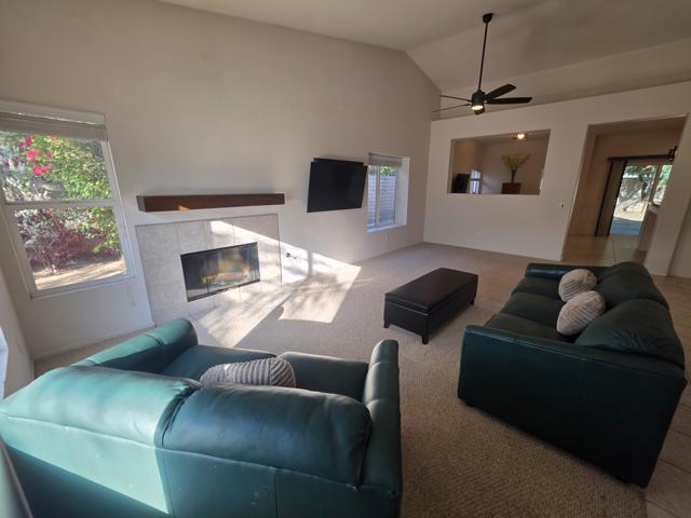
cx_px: 346
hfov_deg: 106.2
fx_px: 260
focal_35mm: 13
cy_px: 259
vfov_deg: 89.9
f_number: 1.9
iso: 40
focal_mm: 2.2
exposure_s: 1/120
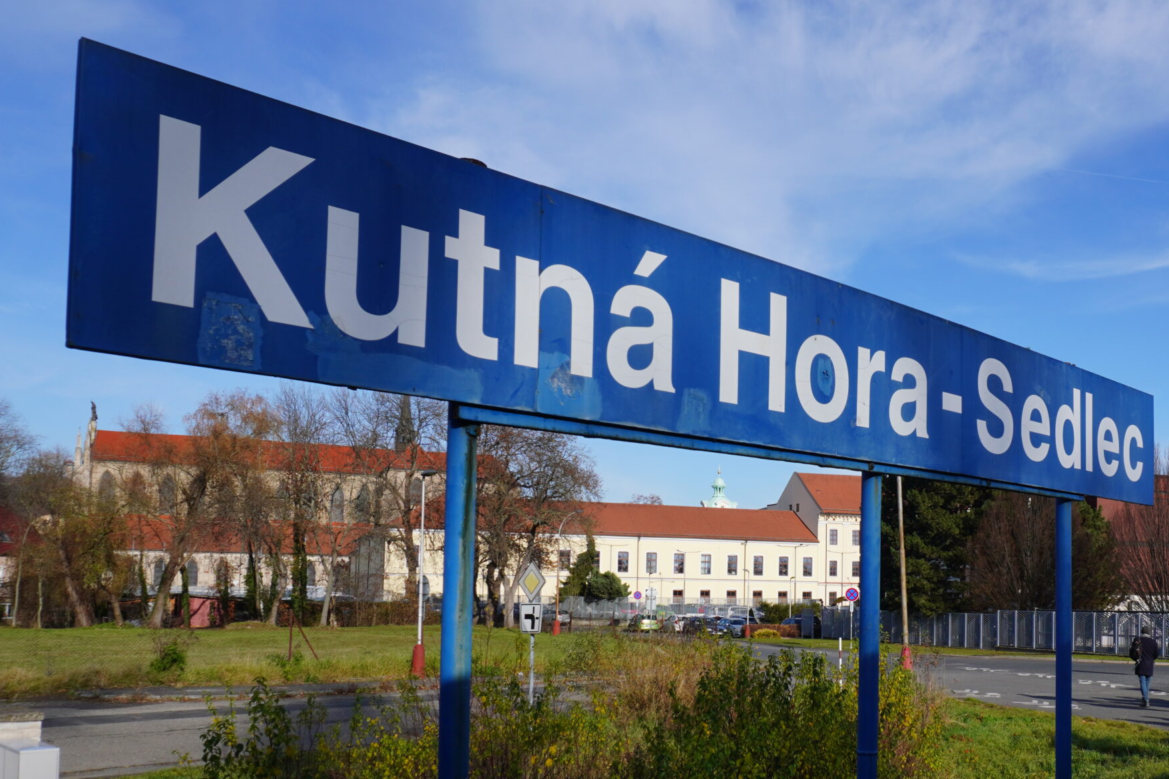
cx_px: 805
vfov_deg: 37.4
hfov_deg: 53.1
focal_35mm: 35
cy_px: 527
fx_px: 1136
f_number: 10
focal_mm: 16
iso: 100
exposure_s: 1/200
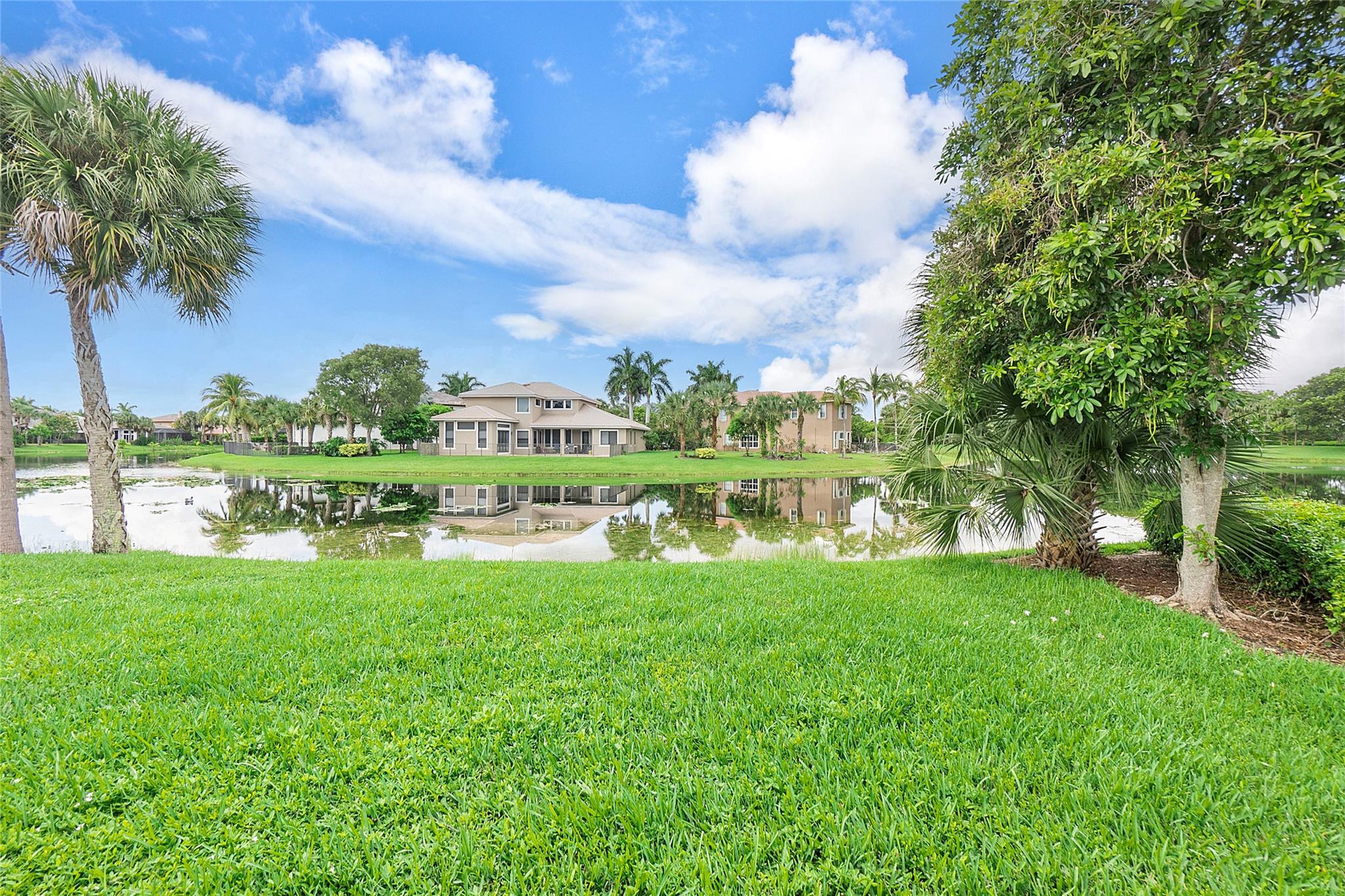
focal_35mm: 15
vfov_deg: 77.3
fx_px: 560
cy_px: 448
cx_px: 672
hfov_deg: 100.4
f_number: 9
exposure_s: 1/160
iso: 200
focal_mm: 10
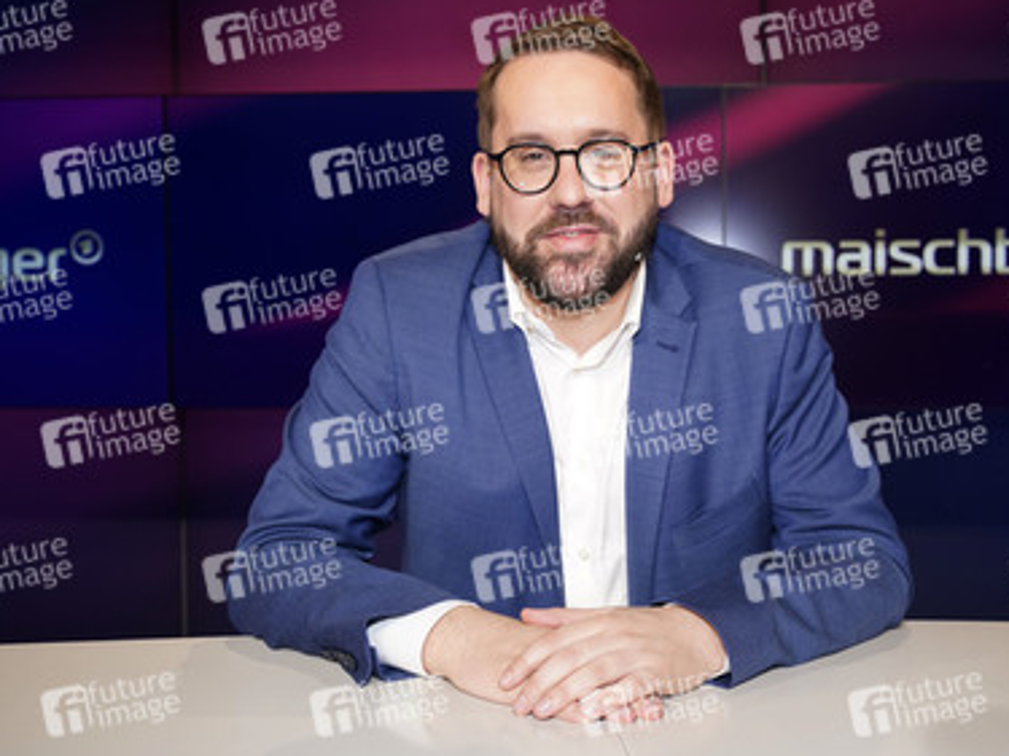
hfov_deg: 50.0
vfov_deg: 38.6
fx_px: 1078
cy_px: 369
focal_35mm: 37
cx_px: 577
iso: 1600
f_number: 5
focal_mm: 32
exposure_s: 1/160
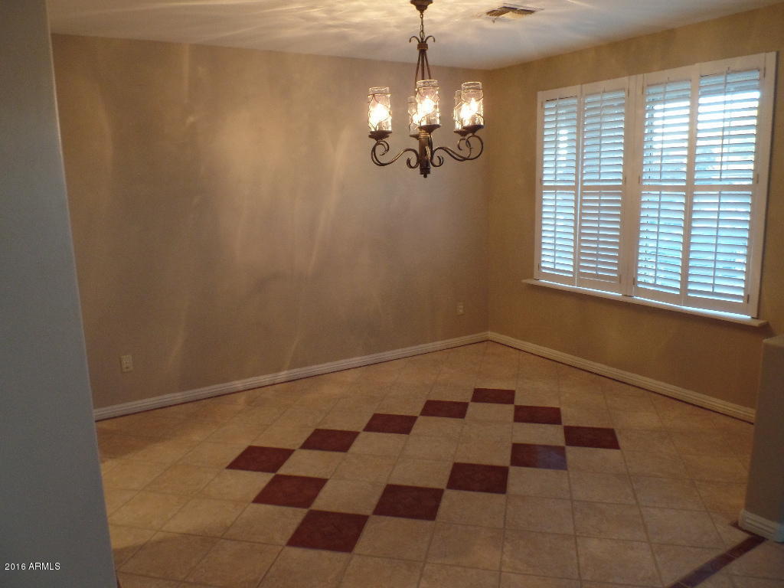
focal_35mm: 28
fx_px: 634
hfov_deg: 63.4
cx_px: 392
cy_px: 294
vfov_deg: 49.7
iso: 320
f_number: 2.9
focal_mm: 5
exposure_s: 1/30
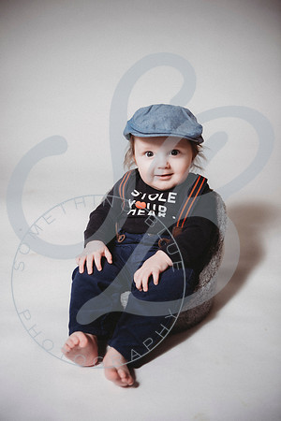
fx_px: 515
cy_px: 210
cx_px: 140
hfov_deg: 30.5
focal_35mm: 44
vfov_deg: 44.5
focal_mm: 44
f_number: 2.8
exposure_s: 1/160
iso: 100
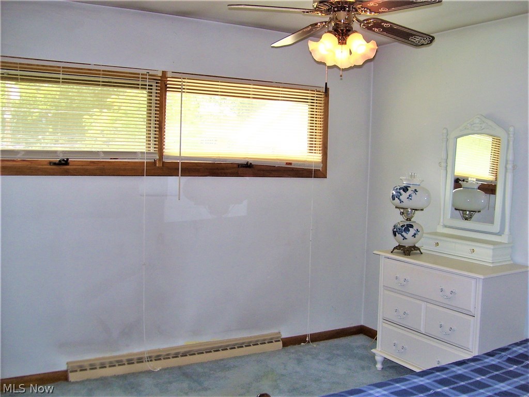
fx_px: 550
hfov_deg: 51.4
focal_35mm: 36
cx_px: 264
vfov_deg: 39.7
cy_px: 198
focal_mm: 6
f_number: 2.7
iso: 80
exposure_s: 1/60
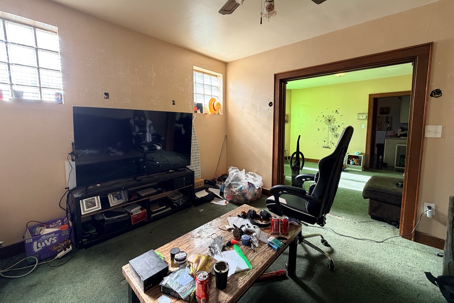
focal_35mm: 15
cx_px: 225
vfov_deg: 77.2
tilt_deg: -3.8
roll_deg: -1.3
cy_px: 141
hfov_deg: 100.4
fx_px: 189
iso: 200
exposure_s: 1/121
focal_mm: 2.22
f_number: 2.2
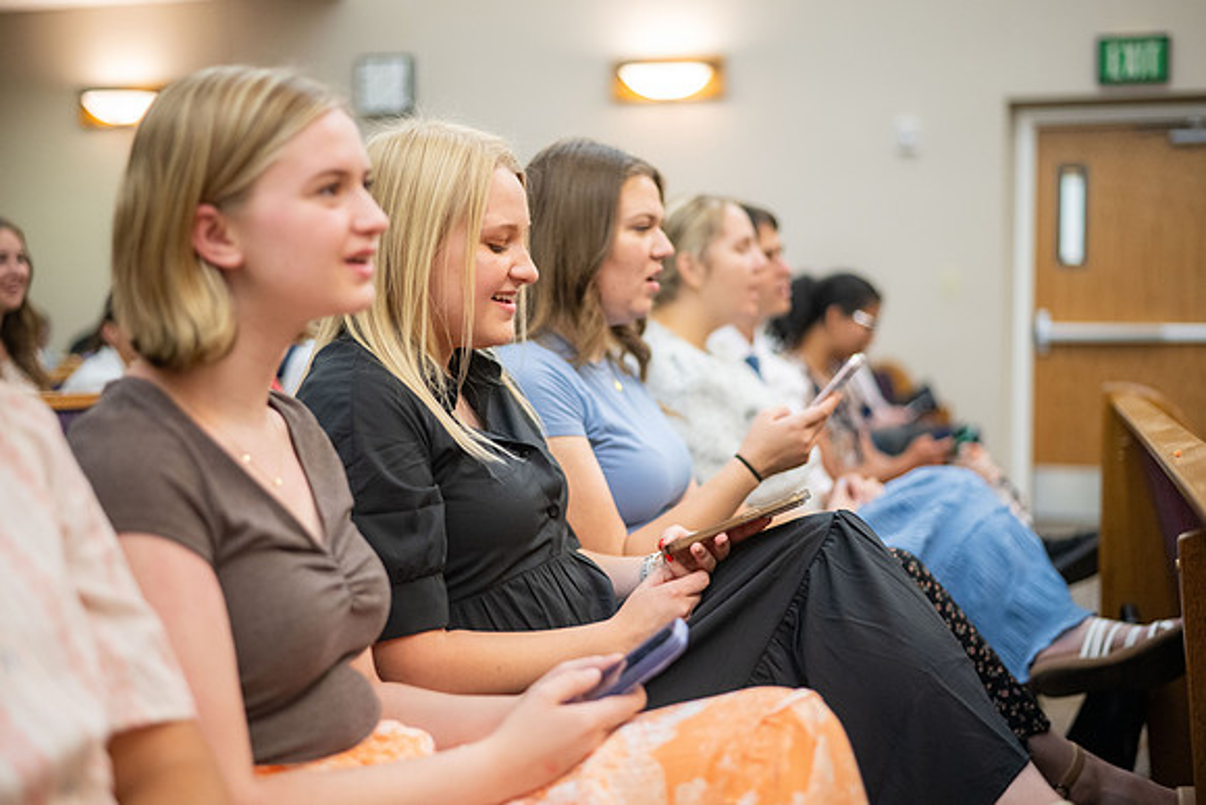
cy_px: 402
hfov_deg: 39.6
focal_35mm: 50
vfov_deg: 27.0
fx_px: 1675
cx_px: 603
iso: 1600
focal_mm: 50
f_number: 1.8
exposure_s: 1/400
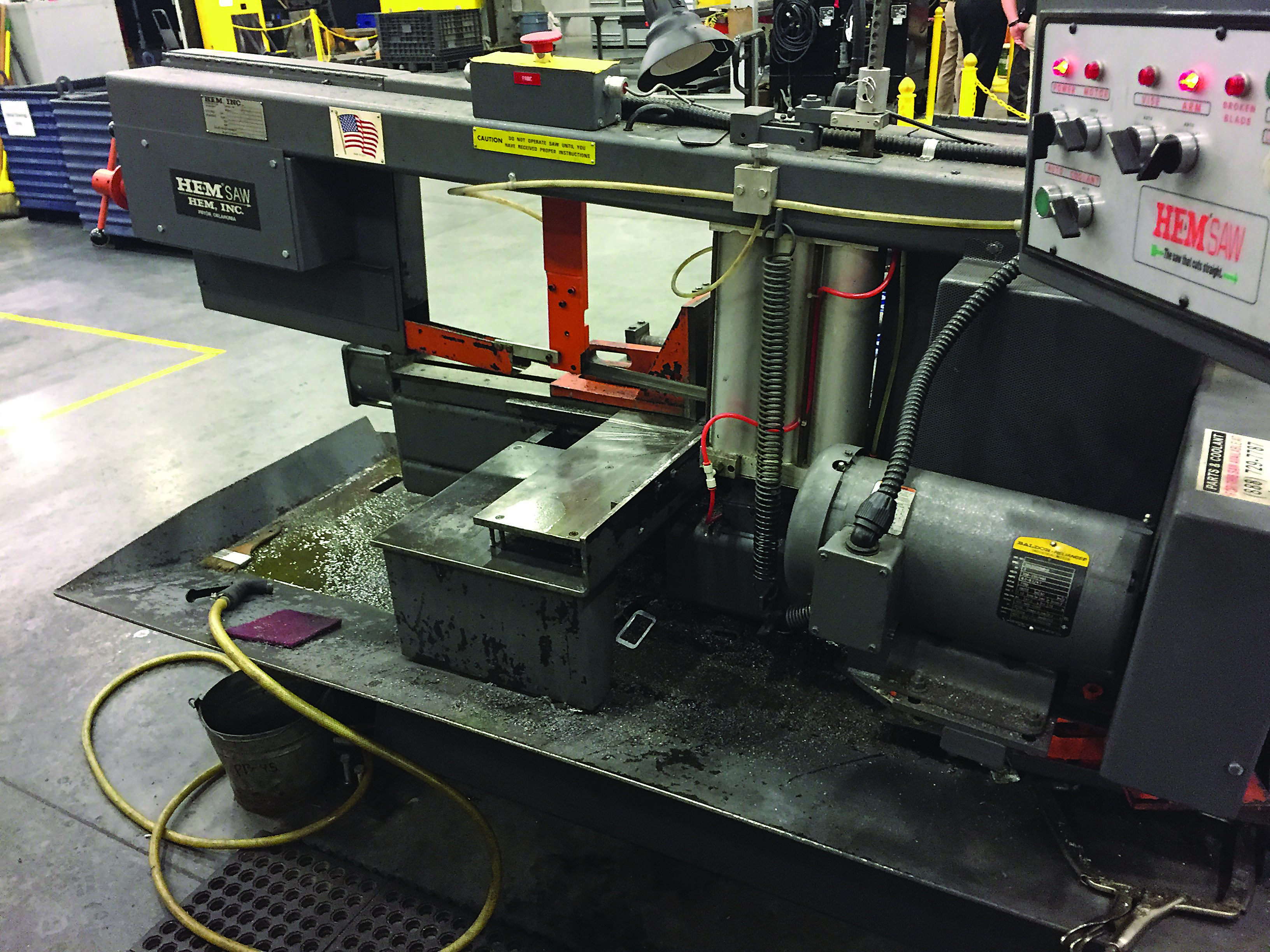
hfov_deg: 61.7
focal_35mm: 29
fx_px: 1064
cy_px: 476
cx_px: 635
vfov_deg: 48.2
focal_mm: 4.15
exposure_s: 1/20
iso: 250
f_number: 2.2
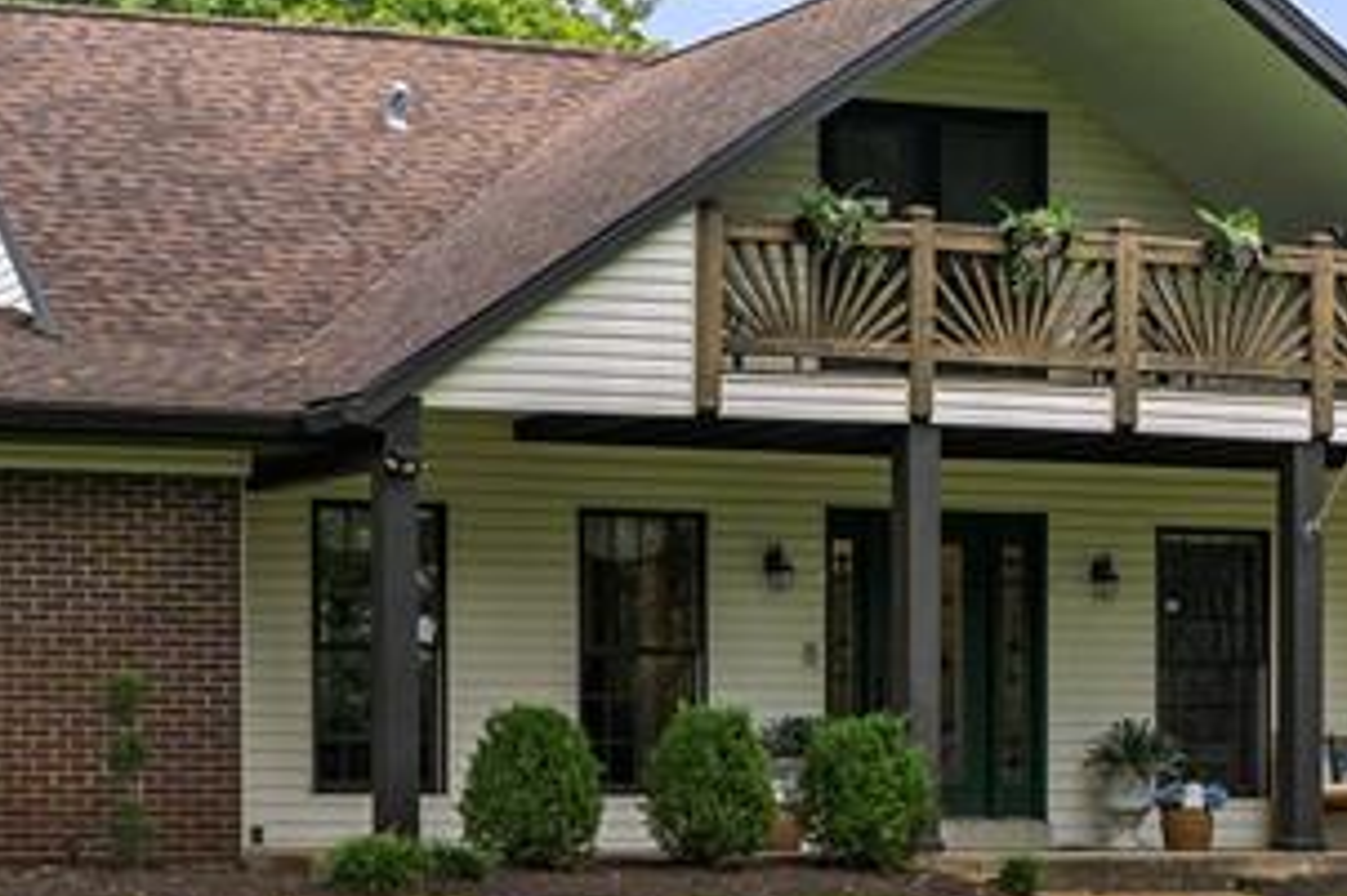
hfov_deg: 18.2
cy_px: 843
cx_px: 406
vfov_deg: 12.1
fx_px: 4188
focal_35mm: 112
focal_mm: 22
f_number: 5.6
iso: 800
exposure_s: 1/200
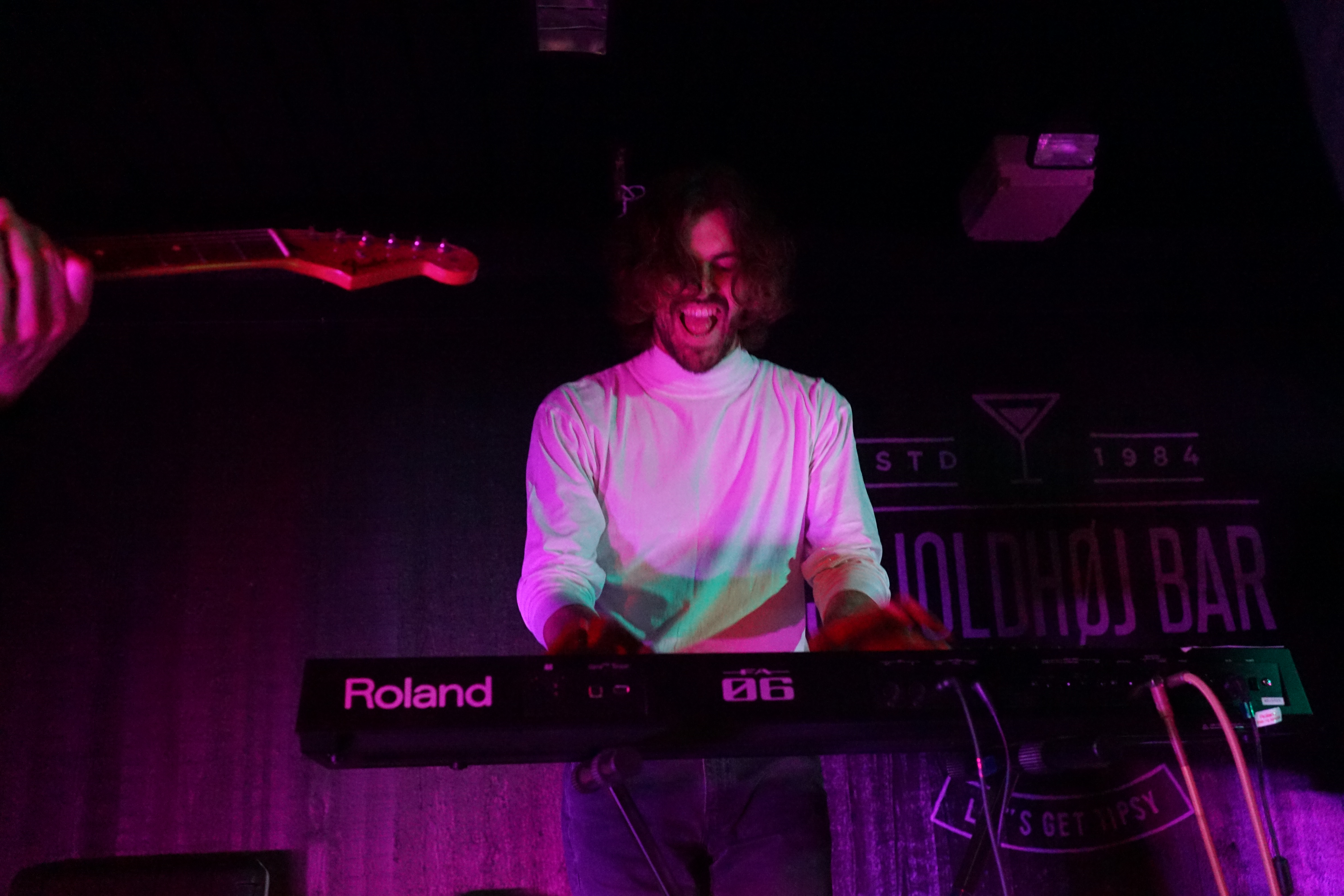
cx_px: 672
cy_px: 448
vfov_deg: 37.9
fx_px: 1307
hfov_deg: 54.4
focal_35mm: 35
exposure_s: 1/60
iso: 6400
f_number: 4
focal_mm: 35
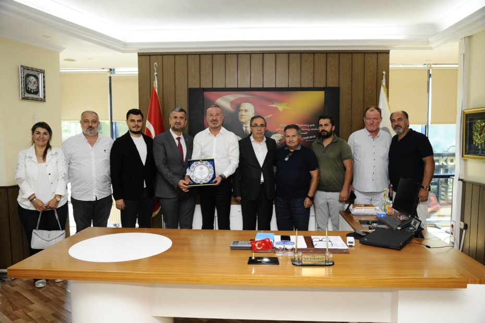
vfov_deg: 46.4
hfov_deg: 65.5
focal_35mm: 28
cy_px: 162
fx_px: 377
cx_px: 242
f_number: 5.6
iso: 640
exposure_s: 1/60
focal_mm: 28
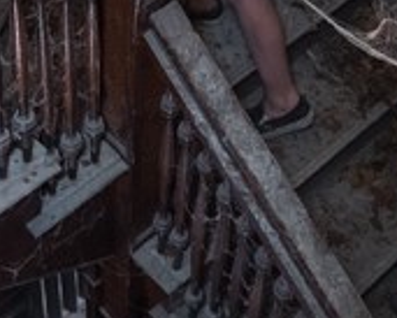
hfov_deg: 20.8
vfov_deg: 15.4
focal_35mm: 92
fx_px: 1082
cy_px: -166
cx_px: 163
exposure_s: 1/60
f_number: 2
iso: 3200
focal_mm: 16
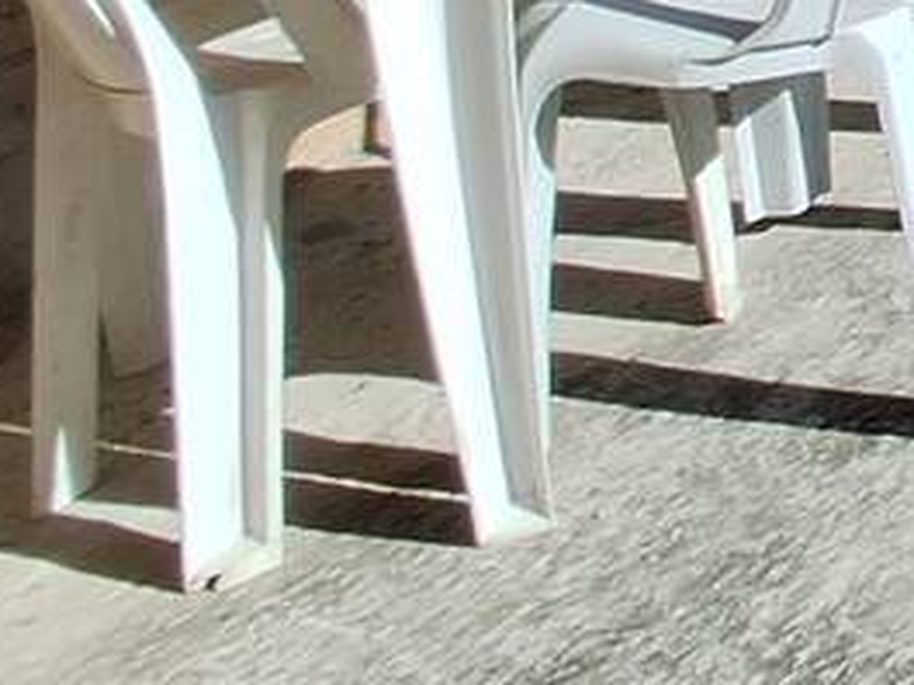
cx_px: 2358
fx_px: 1875
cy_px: -740
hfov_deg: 13.9
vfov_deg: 15.7
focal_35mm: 71
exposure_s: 1/1529
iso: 40
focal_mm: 1.74
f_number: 2.2
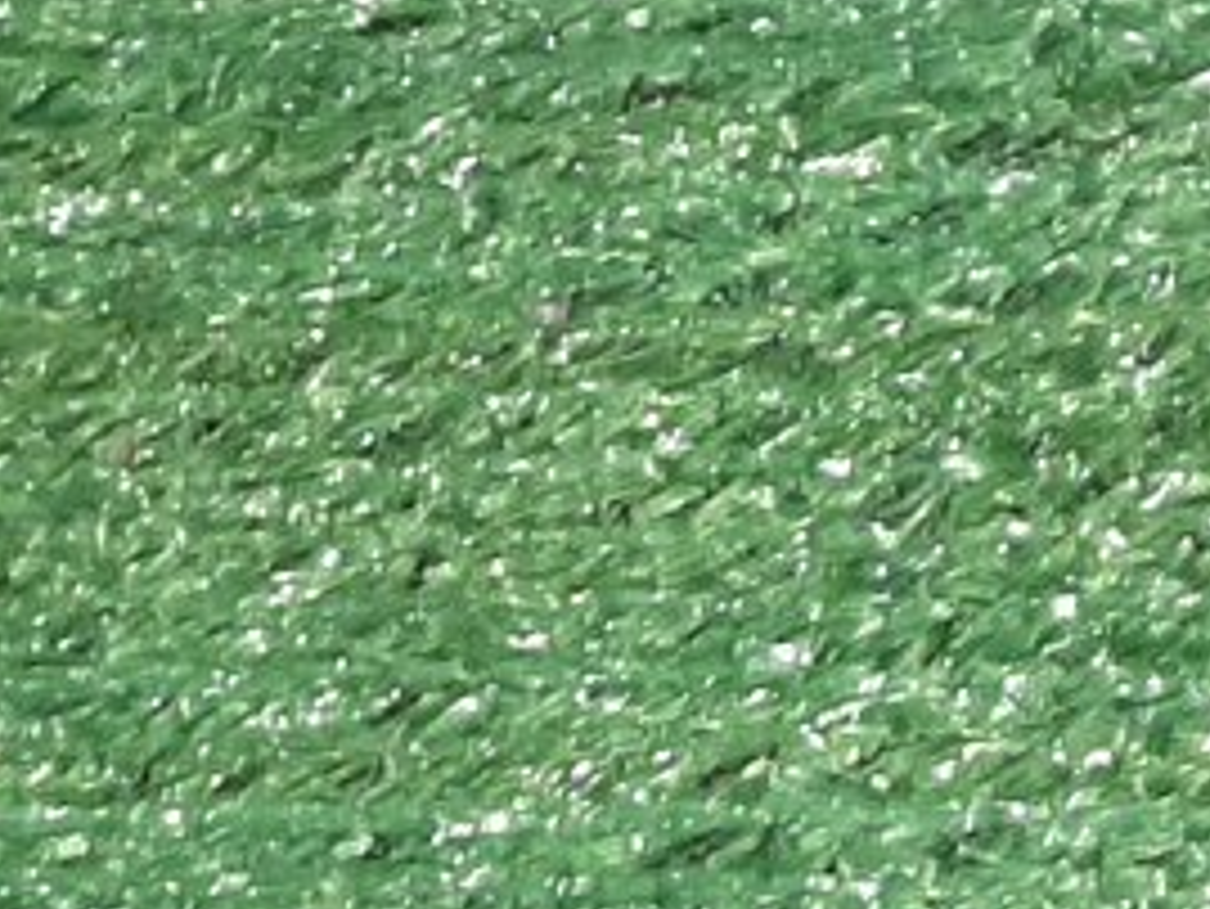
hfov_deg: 12.3
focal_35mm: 139
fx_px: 4861
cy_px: -562
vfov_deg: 10.2
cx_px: 2514
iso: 185
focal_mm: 3.93
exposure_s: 1/25
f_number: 1.7
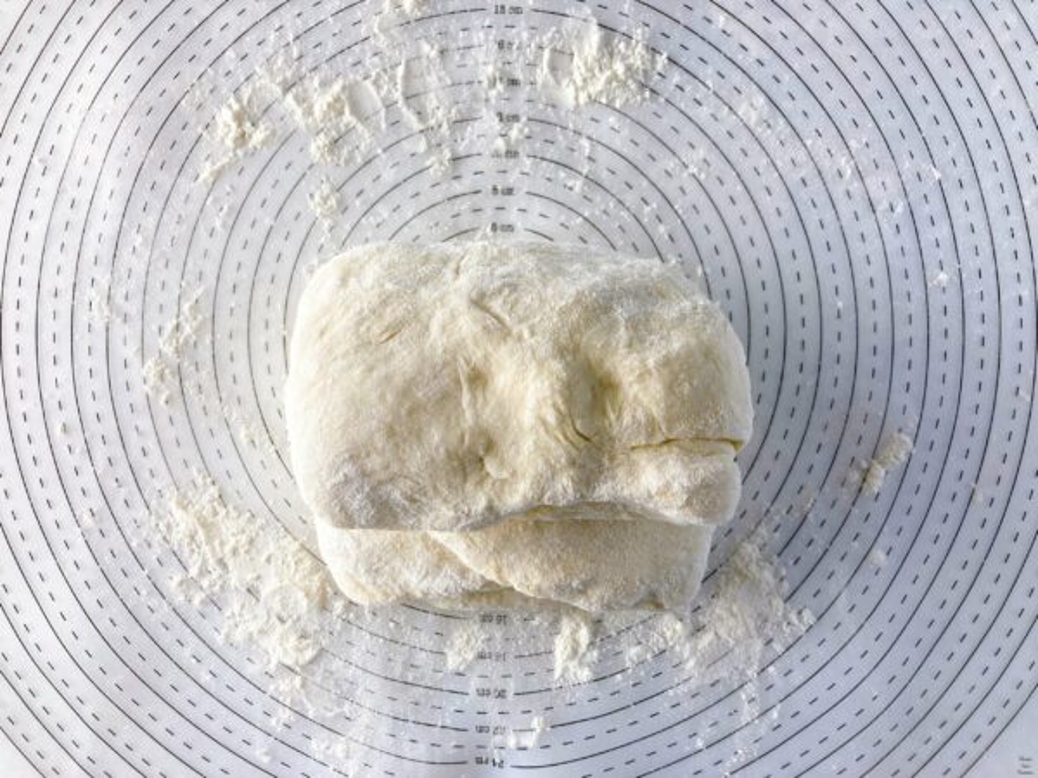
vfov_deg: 49.7
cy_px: 389
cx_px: 519
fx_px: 840
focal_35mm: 28
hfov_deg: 63.4
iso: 40
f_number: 1.8
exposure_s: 1/100
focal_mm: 3.99
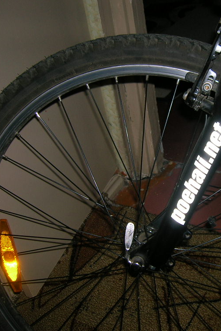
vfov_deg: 41.1
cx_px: 198
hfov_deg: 27.1
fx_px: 442
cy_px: 167
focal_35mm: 48
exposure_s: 1/60.1
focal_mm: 5.7
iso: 50
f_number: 2.9
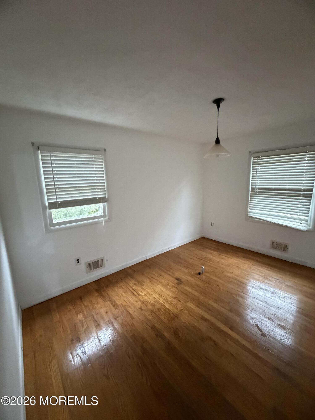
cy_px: 210
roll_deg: +2.4
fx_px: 170
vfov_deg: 102.1
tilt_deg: -12.4
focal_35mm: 14
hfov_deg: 85.7
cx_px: 158
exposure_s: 1/60
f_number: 2.2
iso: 1250
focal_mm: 2.22
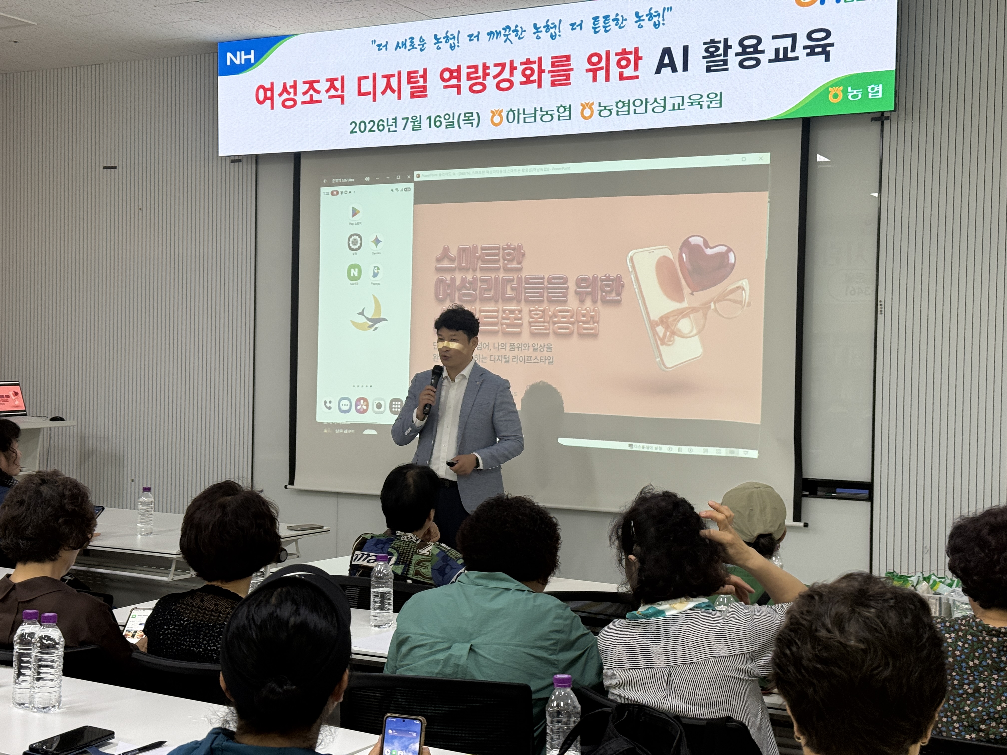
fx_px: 1396
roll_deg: -1.6
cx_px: 504
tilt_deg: -0.8
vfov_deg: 30.3
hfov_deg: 39.7
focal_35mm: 48
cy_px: 378
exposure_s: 1/60
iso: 64
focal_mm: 6.76
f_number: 1.78
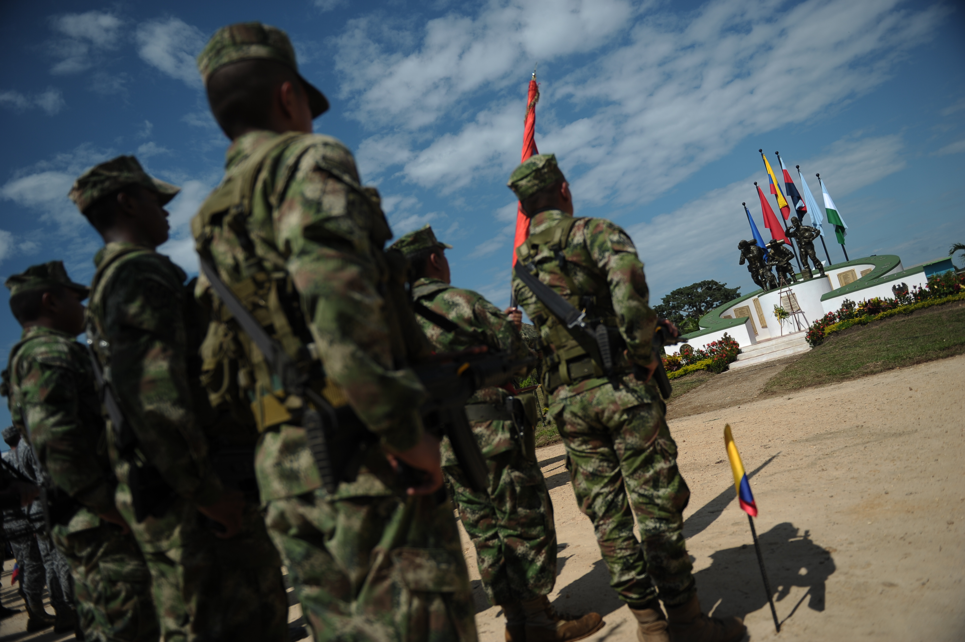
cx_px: 482
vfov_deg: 53.1
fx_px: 643
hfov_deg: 73.8
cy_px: 321
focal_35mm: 24
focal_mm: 24
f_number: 2.8
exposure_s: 1/5000
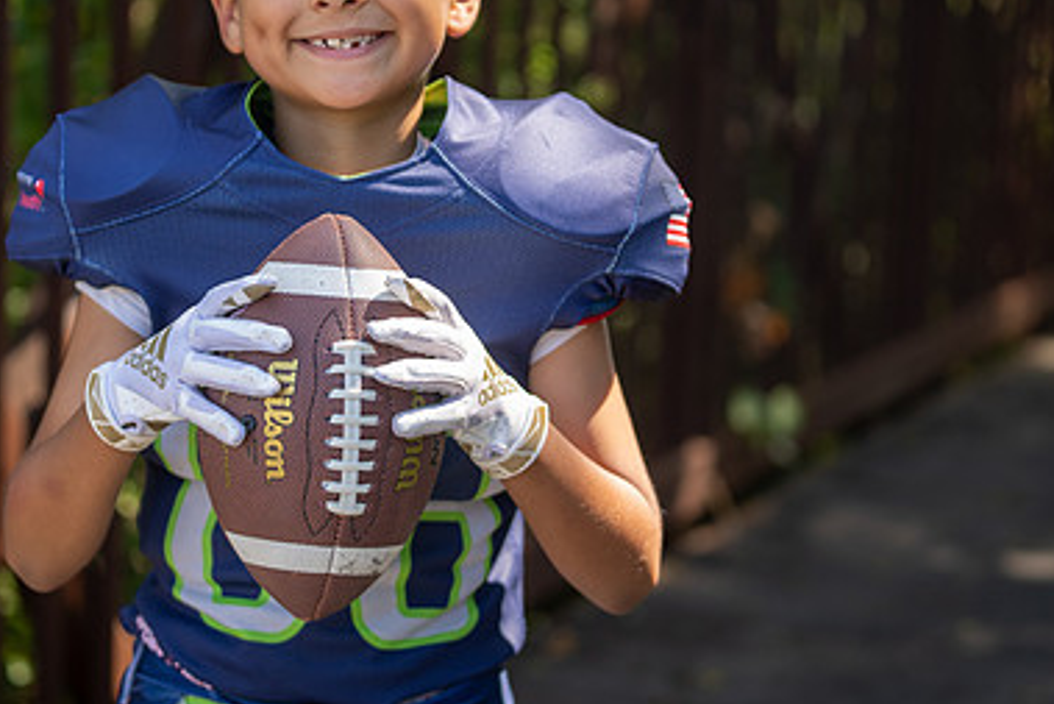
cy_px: 221
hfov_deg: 19.0
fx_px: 3134
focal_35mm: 107
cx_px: 342
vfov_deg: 12.8
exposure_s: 1/320
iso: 125
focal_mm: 70
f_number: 2.8
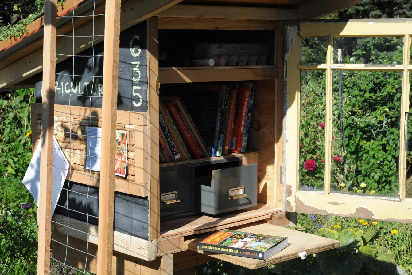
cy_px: 140
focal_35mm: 67
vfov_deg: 20.3
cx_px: 188
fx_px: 767
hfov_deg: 30.1
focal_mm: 60
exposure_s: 1/1250
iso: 3200
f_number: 18
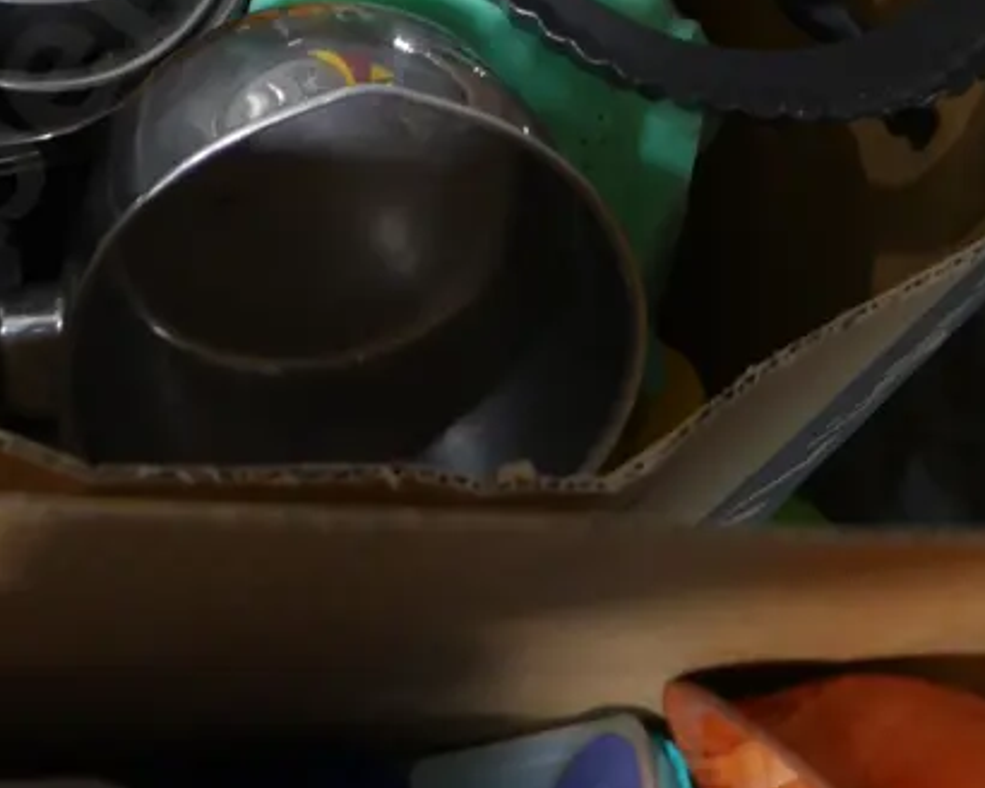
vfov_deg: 18.0
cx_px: 346
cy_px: -308
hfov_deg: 24.3
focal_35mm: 78
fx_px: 2274
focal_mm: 16
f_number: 3.6
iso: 800
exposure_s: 1/60
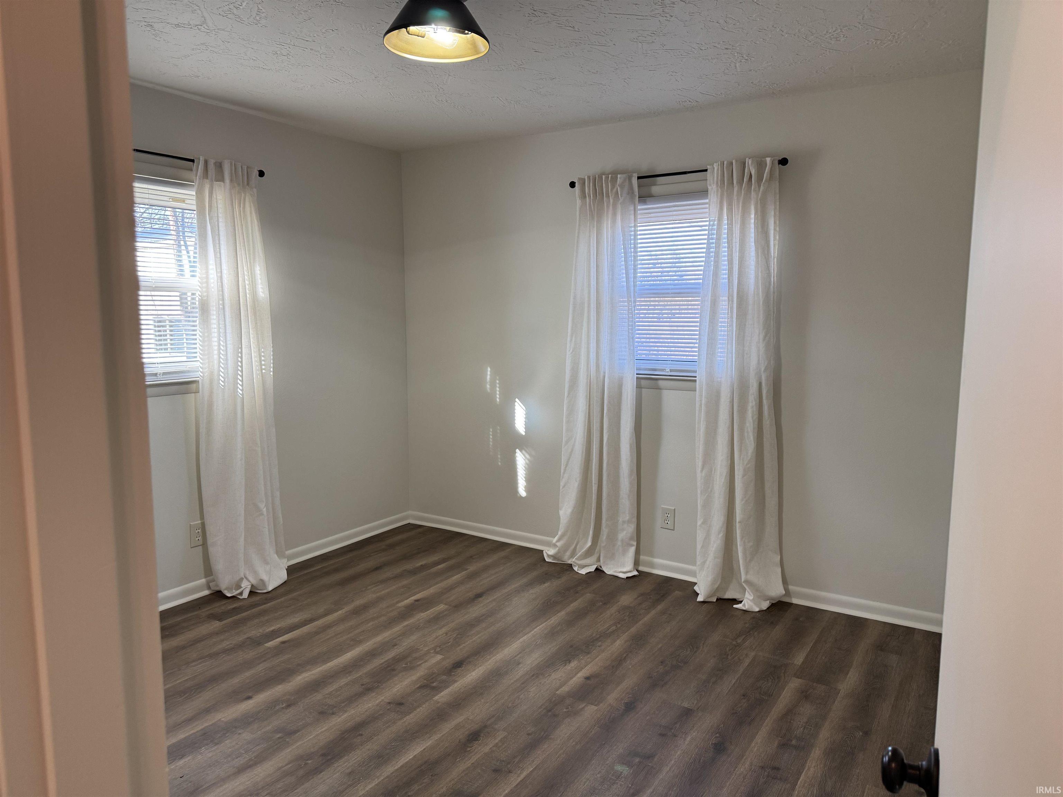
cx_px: 532
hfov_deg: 71.6
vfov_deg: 56.8
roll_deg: +0.0
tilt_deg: -7.3
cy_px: 398
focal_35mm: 24
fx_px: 737
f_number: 1.78
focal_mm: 6.76
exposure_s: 1/120
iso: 200
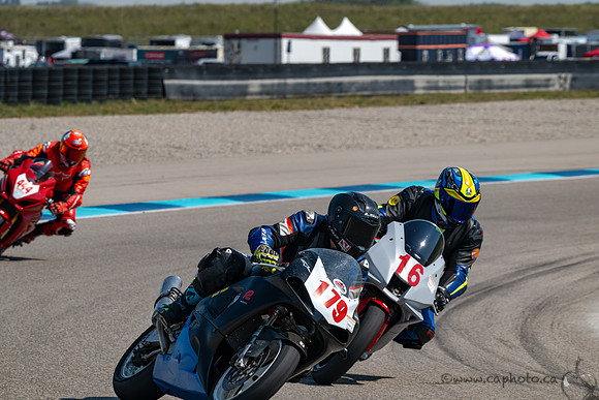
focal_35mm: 290
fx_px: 4826
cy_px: 200
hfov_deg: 7.1
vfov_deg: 4.7
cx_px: 300
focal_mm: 290
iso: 400
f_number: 11
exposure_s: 1/1250
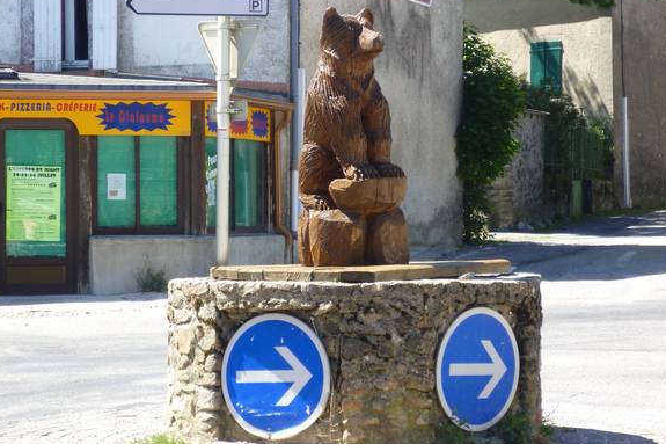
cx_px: 346
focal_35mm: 125
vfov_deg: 11.0
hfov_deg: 16.4
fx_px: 2312
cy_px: 225
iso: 100
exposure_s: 1/80
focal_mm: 19.2
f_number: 5.9
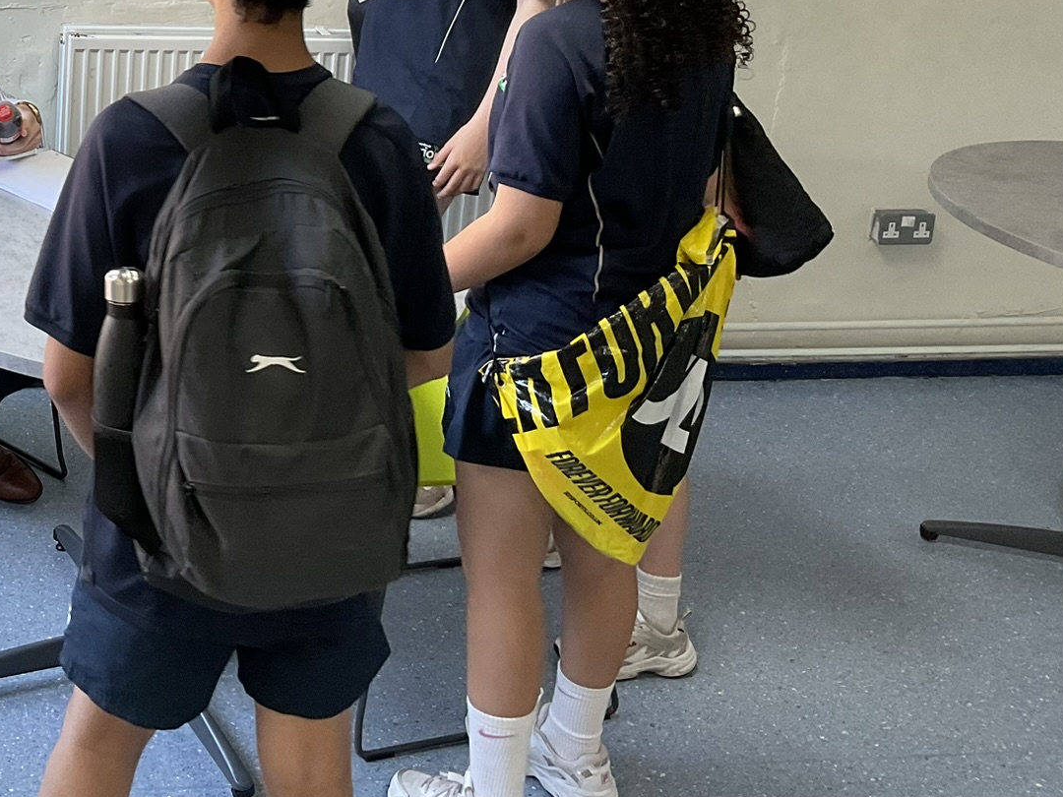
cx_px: 69
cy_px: 43
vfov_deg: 25.5
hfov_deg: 32.8
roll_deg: -2.4
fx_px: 1689
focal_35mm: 55
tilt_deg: -15.7
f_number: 1.8
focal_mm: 3
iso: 64
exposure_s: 1/100
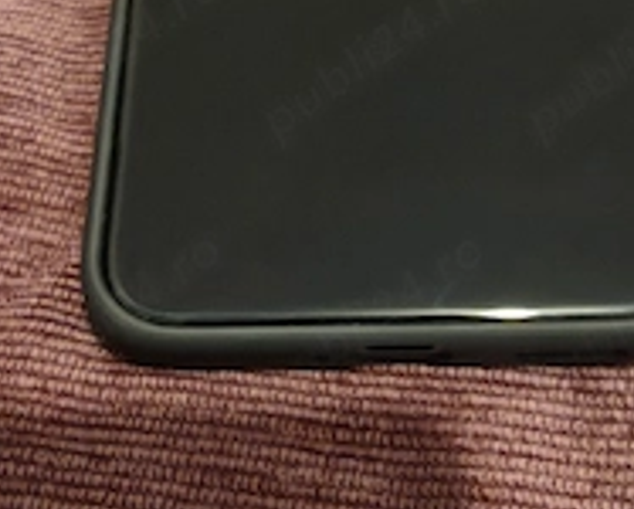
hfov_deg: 36.8
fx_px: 939
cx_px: 441
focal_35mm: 50
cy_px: 95
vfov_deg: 29.5
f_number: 2
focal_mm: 2.31
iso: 5109
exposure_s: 1/20
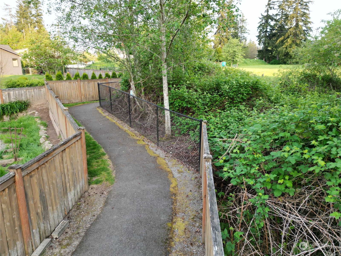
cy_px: 128
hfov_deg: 71.6
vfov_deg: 56.8
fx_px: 236
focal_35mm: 24
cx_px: 170
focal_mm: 6.72
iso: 200
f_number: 1.7
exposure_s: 1/240
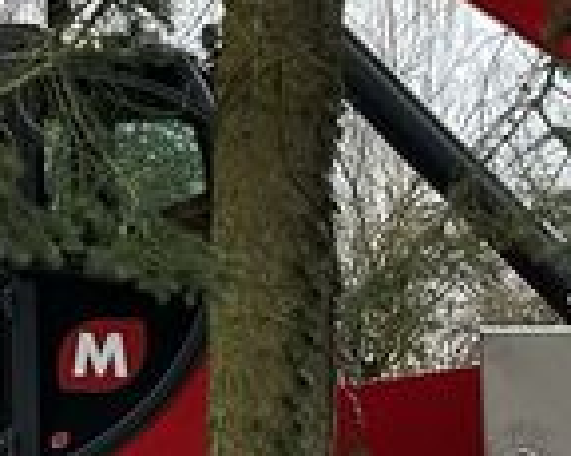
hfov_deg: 6.9
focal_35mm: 260
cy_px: -218
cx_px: -940
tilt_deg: +11.8
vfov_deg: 5.9
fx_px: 4391
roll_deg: -1.8
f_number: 1.78
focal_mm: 6.86
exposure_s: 1/564
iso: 64
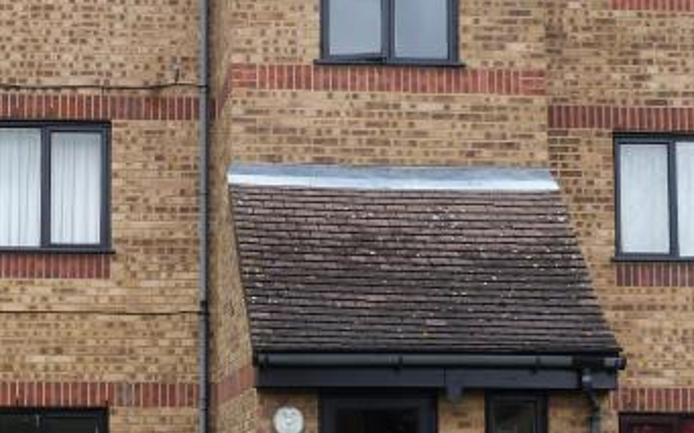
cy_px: 246
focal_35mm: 107
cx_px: 191
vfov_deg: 12.2
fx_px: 2023
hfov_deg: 19.4
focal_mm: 7.6
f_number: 4
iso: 100
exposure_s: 1/160
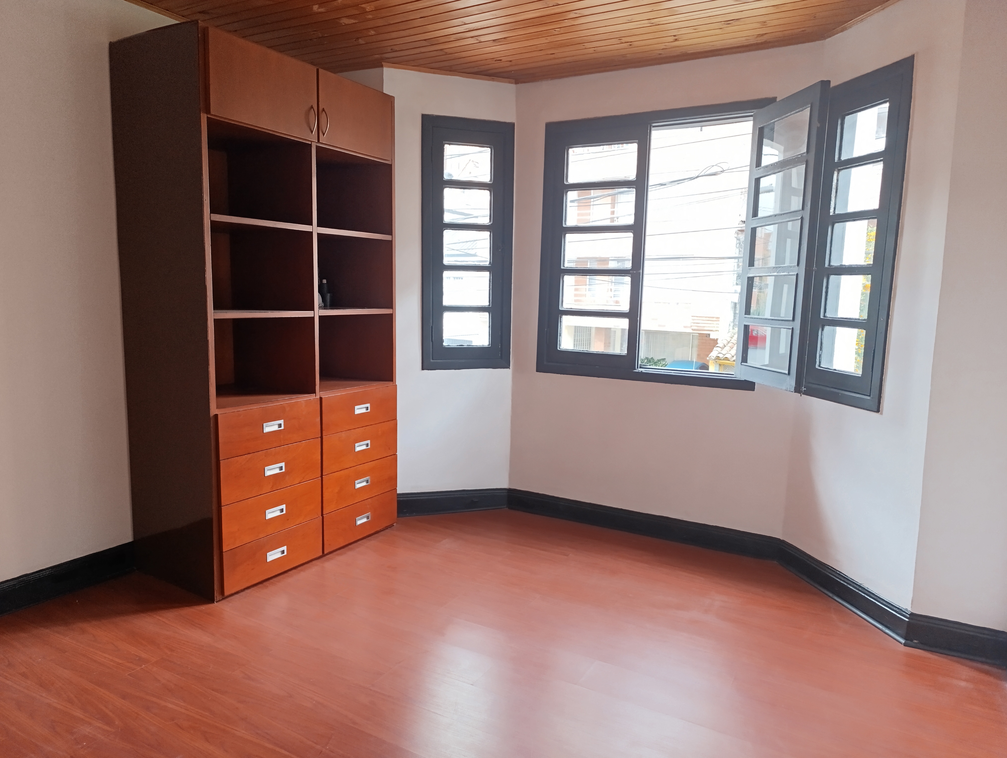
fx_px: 670
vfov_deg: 59.0
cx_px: 504
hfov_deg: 73.8
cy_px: 379
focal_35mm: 23
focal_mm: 6.14
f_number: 1.6
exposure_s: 1/60
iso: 800
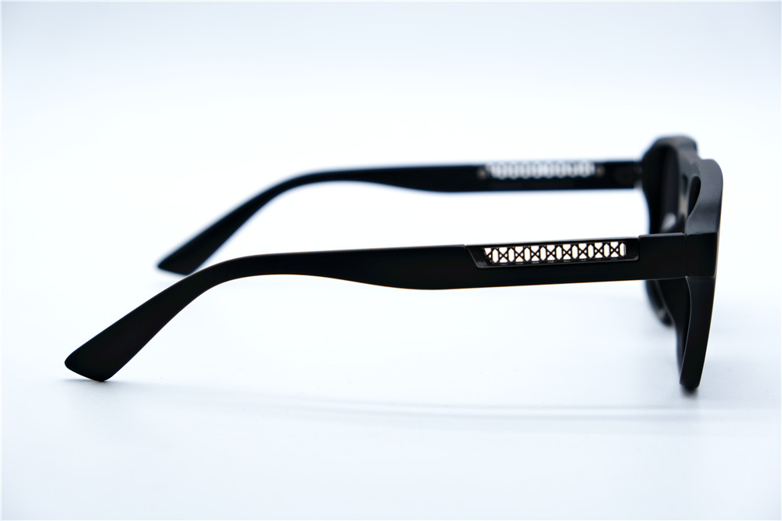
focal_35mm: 83
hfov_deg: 24.5
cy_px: 260
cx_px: 391
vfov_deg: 16.4
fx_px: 1802
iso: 160
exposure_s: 1/140
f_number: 5.6
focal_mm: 55
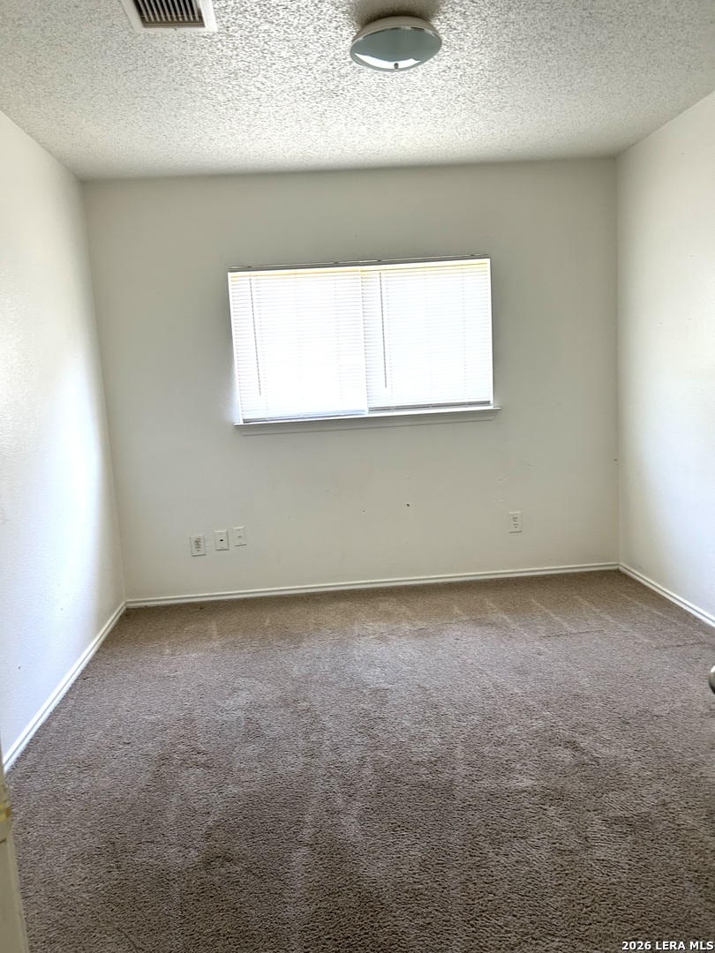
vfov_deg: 67.3
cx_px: 358
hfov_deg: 53.1
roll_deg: +2.9
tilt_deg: -7.9
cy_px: 476
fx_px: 716
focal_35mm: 26
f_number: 1.5
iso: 125
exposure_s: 1/96
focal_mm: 5.7
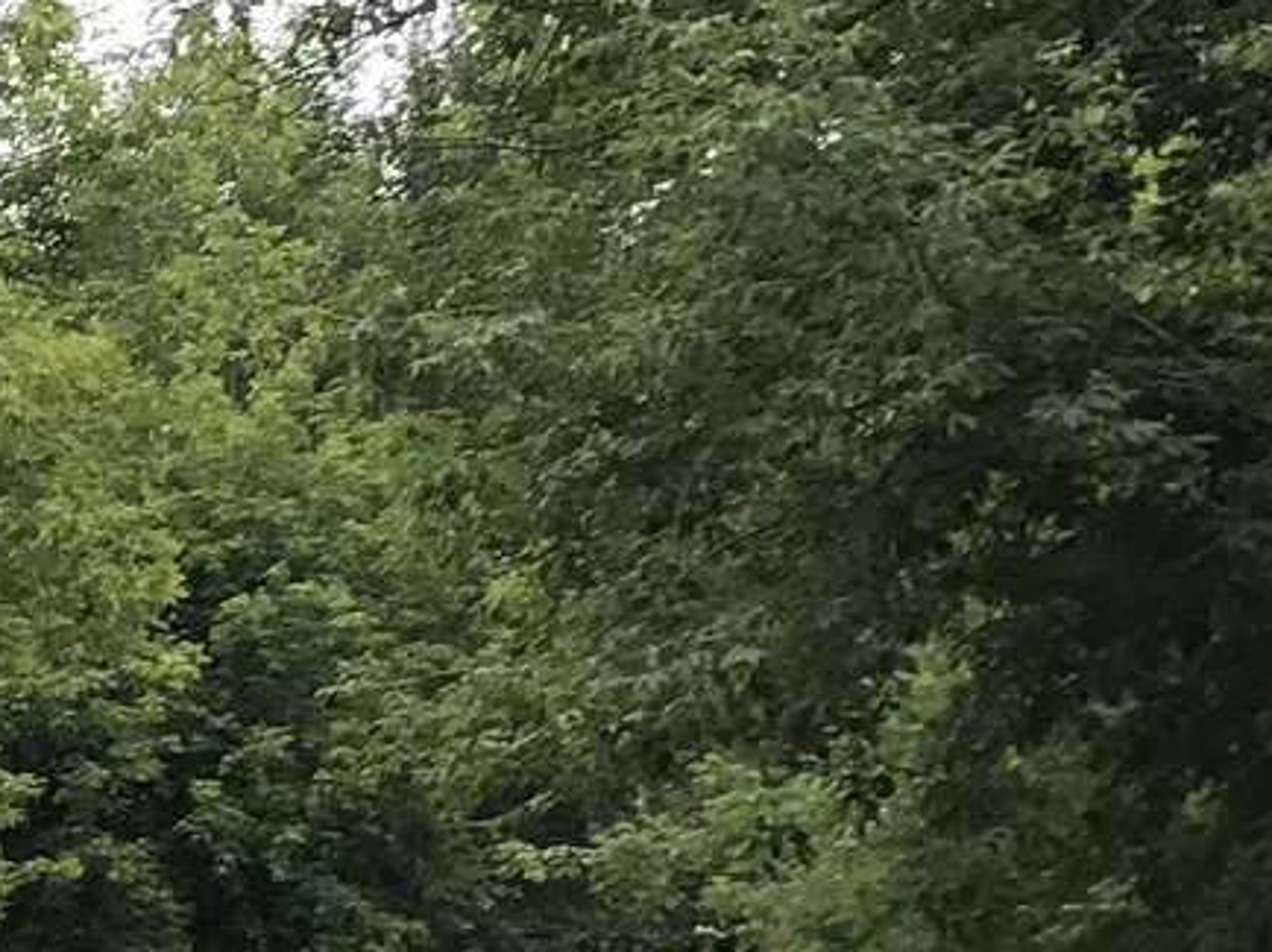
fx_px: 5692
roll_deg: -0.6
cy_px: 1081
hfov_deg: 12.0
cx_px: -765
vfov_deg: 9.5
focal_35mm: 155
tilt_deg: +3.3
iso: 20
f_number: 1.8
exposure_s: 1/154
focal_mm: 3.99
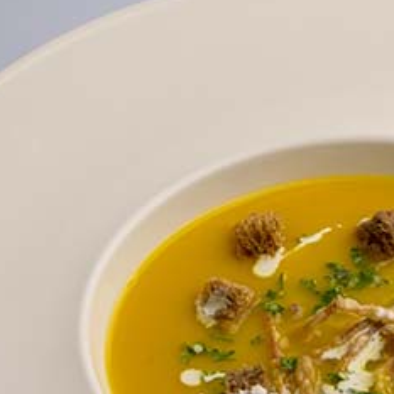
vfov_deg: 5.9
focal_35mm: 298
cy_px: 396
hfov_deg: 5.9
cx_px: 222
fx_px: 3837
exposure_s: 1/200
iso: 80
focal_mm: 85
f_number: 8.5
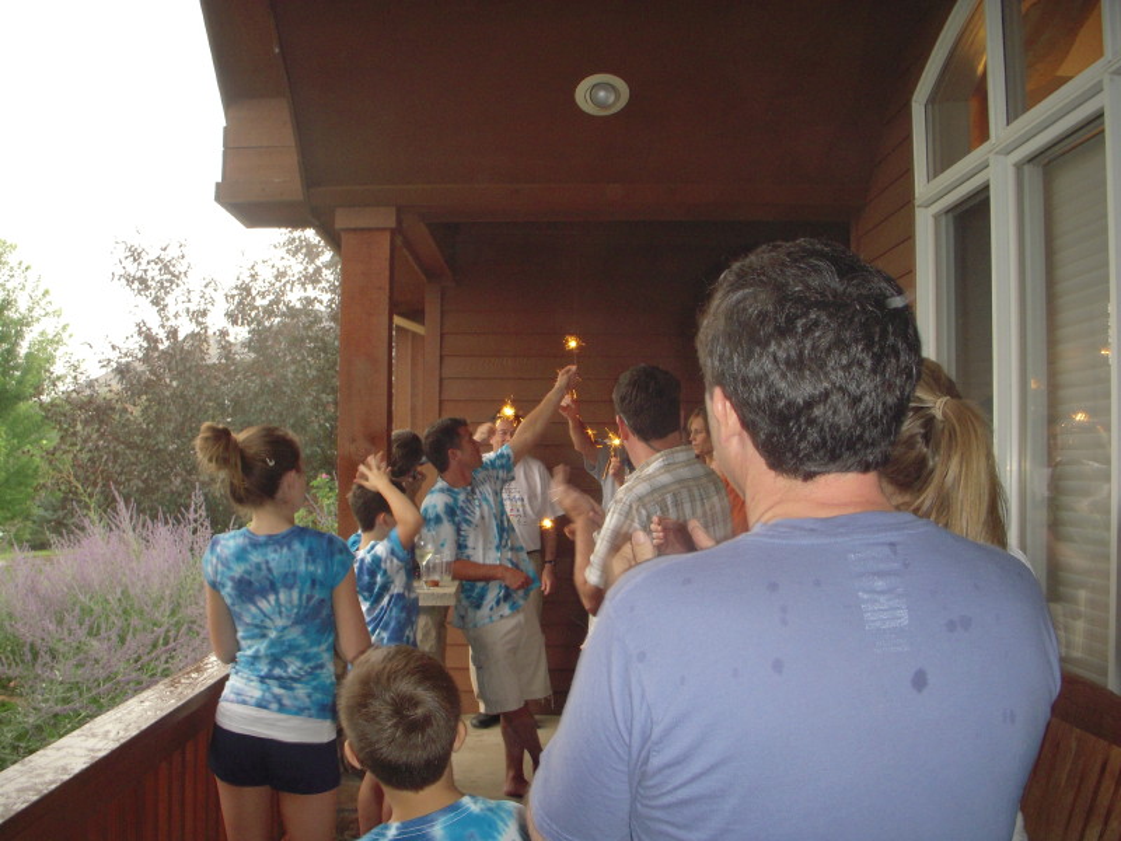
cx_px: 560
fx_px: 1231
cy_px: 420
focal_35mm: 38
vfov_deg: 37.7
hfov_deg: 49.0
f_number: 3.3
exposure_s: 1/25
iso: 200
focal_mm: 6.3
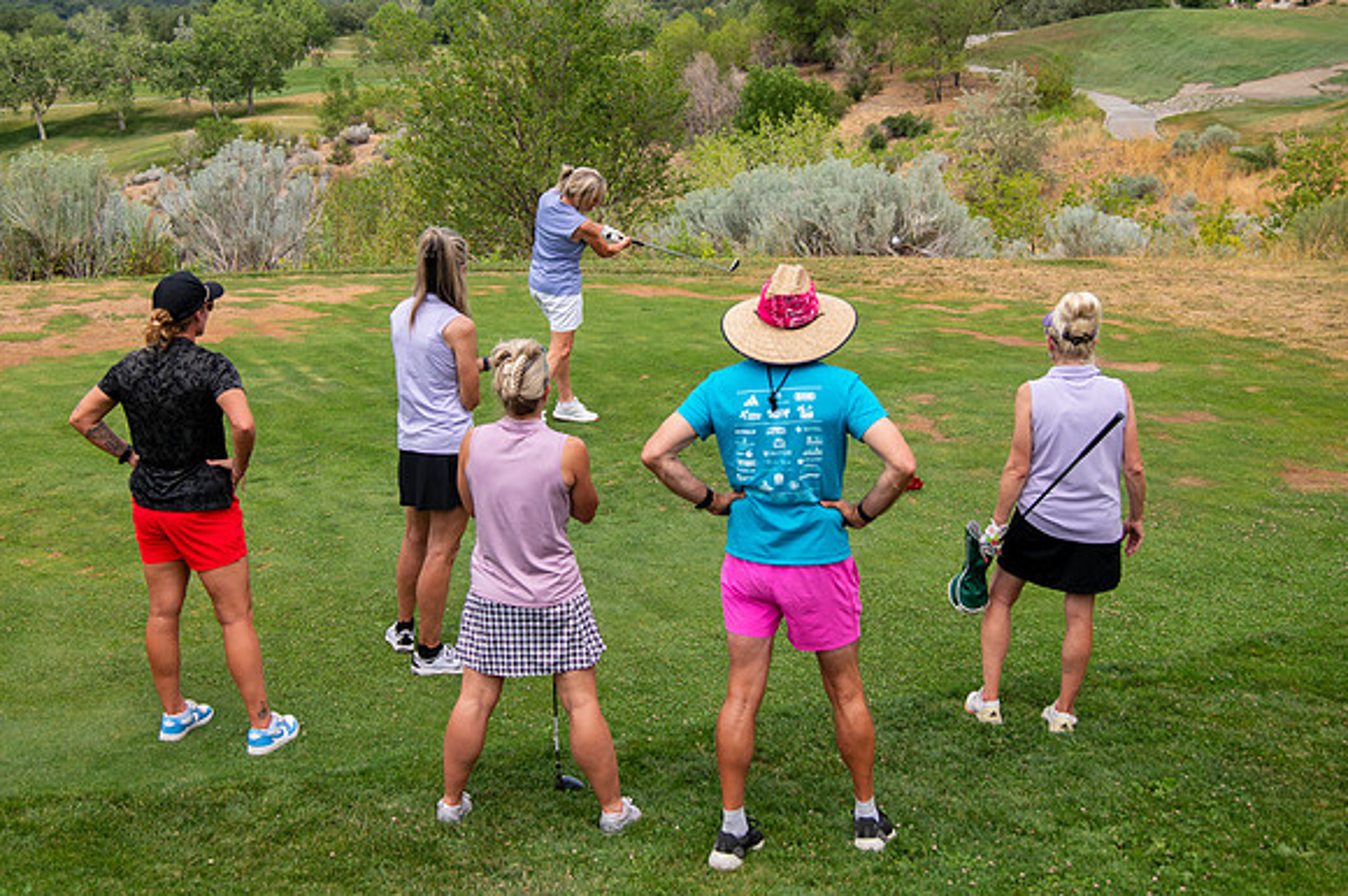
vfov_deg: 24.7
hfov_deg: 36.6
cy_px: 289
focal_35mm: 54
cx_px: 569
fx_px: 2033
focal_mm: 38
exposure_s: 1/2500
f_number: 4
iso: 200
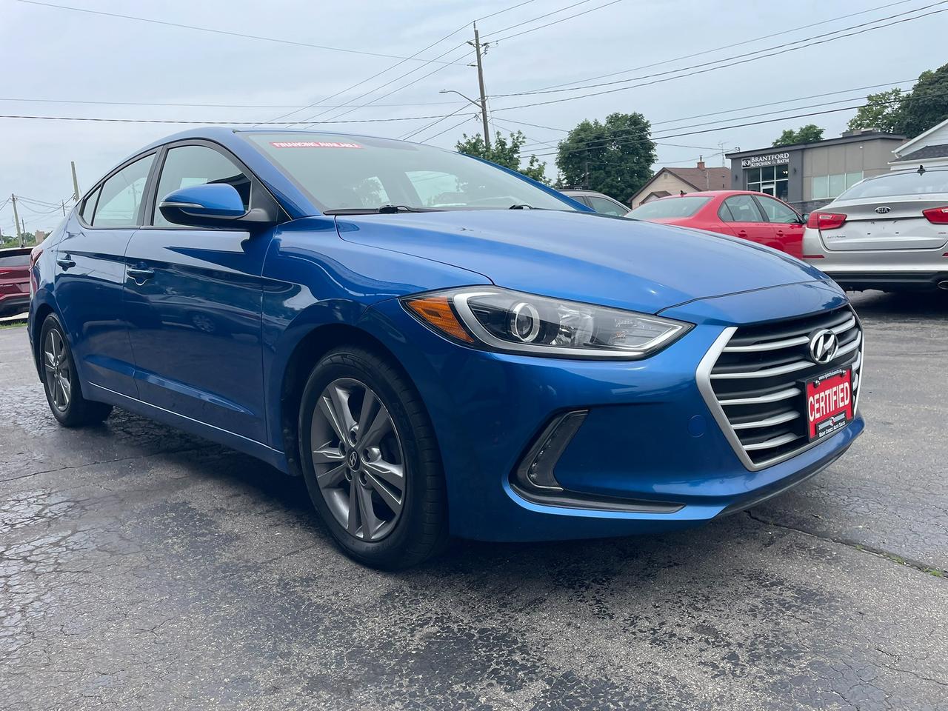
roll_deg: +4.7
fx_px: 712
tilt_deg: -7.9
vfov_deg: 53.1
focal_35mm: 26
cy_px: 356
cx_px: 474
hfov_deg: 67.3
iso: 32
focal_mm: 4.2
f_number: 1.6
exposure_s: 1/1742
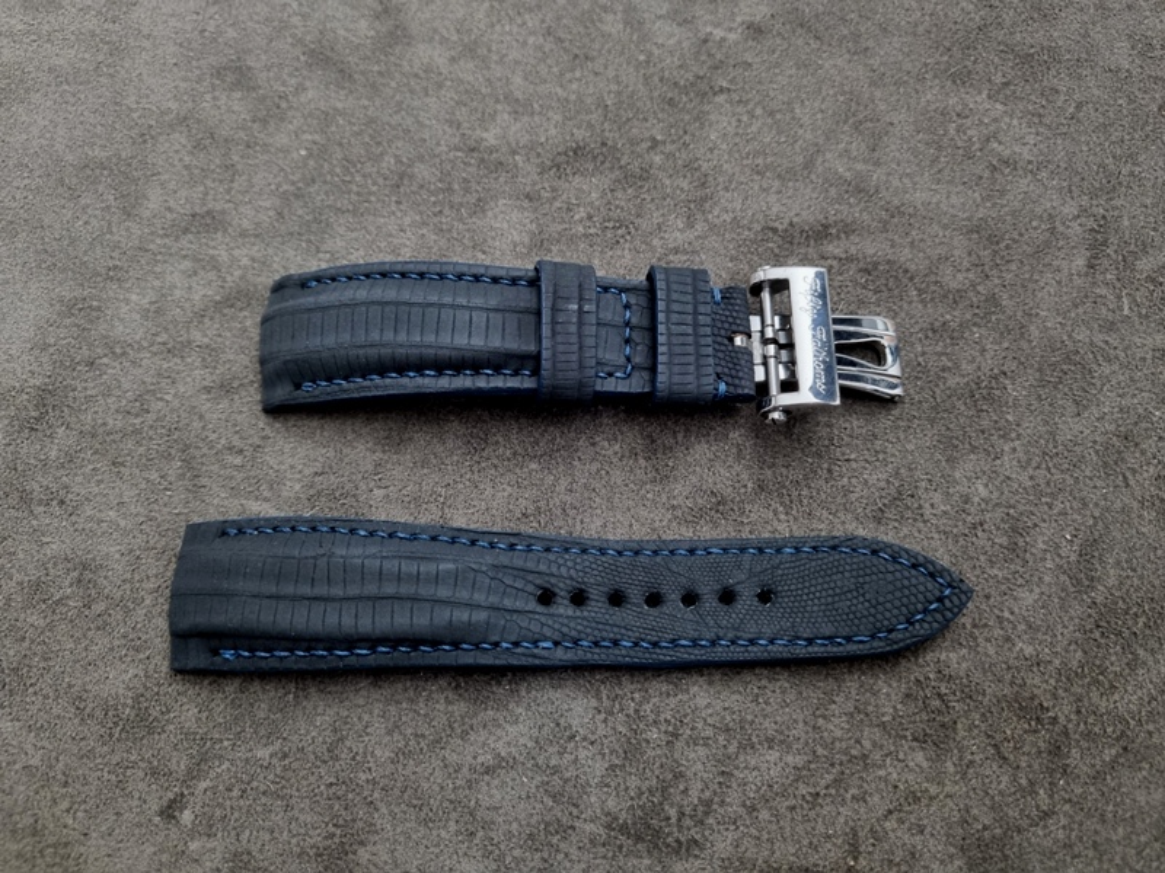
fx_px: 875
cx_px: 582
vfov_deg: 53.1
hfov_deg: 67.3
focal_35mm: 26
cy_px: 436
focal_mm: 5.4
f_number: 1.8
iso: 640
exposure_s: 1/25
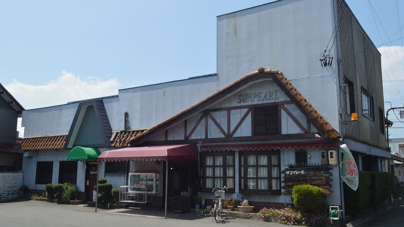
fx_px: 343
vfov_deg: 36.6
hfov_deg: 61.0
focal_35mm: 32
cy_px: 107
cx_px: 199
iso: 400
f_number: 11
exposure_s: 1/500
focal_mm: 20
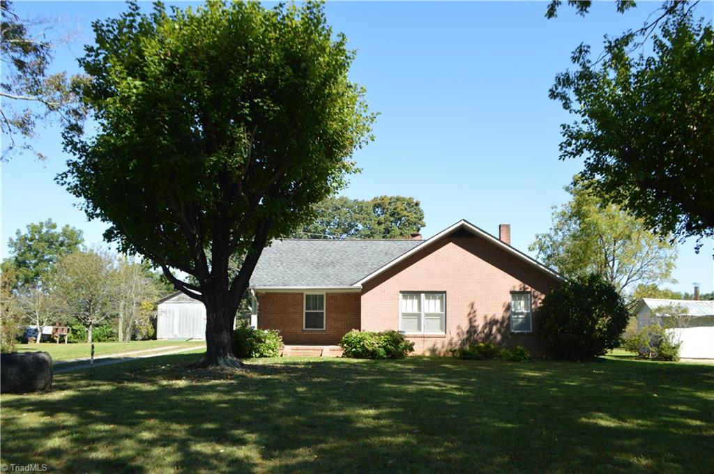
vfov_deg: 43.5
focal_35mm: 30
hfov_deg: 62.0
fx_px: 594
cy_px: 237
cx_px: 357
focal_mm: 20
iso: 100
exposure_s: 1/160
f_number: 6.3
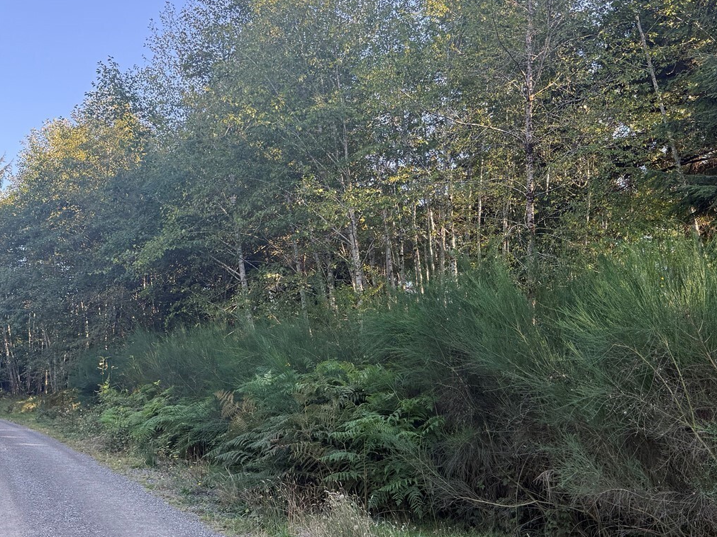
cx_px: 339
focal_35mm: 38
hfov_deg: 49.0
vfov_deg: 37.7
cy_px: 290
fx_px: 787
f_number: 1.78
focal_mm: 6.76
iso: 100
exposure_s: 1/284
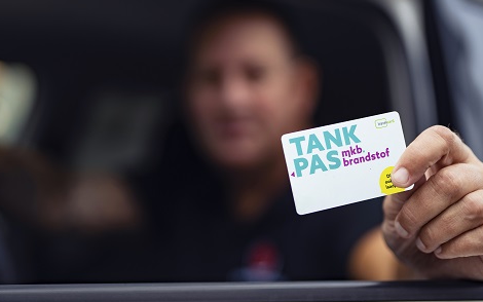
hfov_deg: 31.5
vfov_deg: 20.0
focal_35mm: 65
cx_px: 230
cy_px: 148
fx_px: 856
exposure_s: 1/500
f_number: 1.4
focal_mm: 50
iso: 125
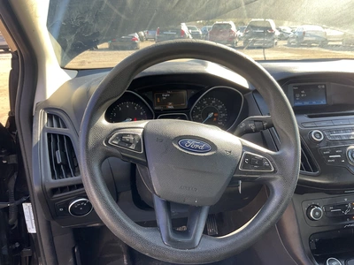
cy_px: 132
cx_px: 177
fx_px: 297
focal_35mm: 29
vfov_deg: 48.2
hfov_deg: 61.7
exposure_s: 1/122
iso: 25
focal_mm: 3
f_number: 1.8
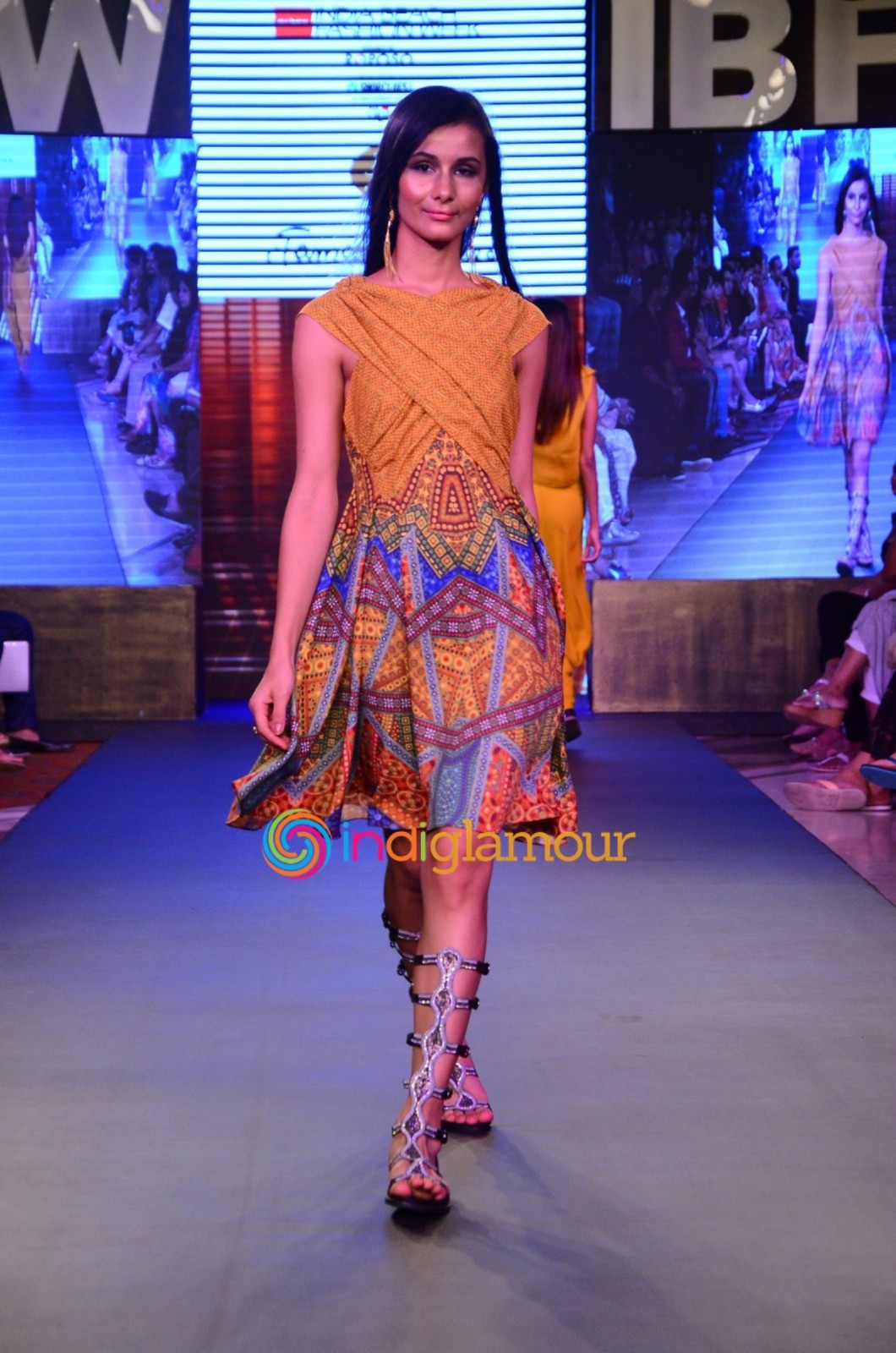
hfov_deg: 12.1
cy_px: 676
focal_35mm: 112
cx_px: 448
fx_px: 4218
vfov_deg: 18.2
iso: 1600
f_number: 5.6
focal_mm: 75
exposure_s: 1/320
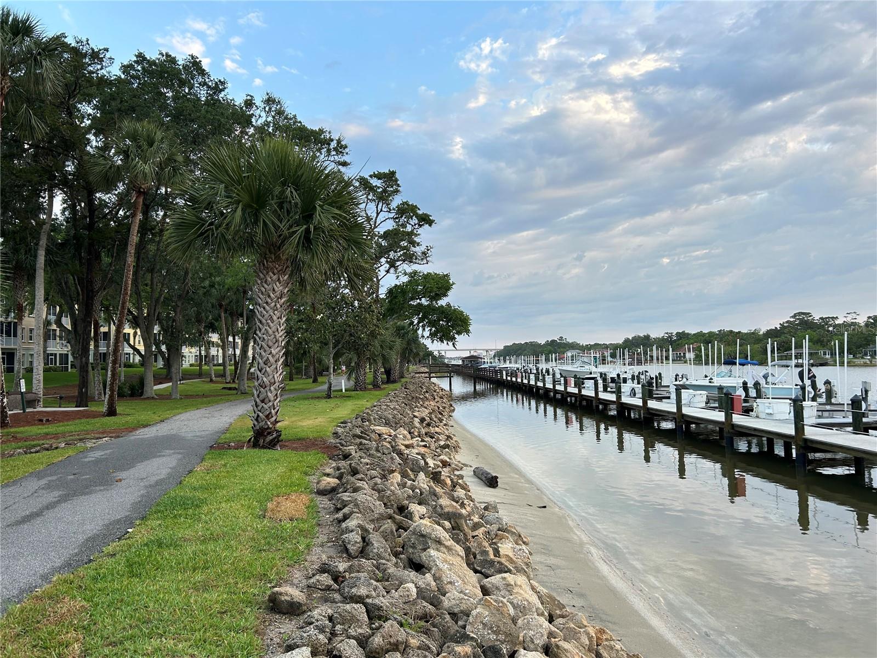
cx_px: 438
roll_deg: +1.4
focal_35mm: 26
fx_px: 659
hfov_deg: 67.3
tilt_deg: +2.2
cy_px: 329
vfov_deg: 53.1
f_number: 1.5
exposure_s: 1/342
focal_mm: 5.7
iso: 50
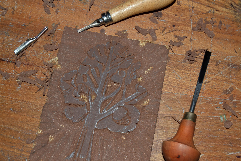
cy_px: 80
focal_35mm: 42
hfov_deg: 46.4
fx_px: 281
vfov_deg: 31.9
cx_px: 120
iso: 200
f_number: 7.1
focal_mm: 28
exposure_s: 1/200
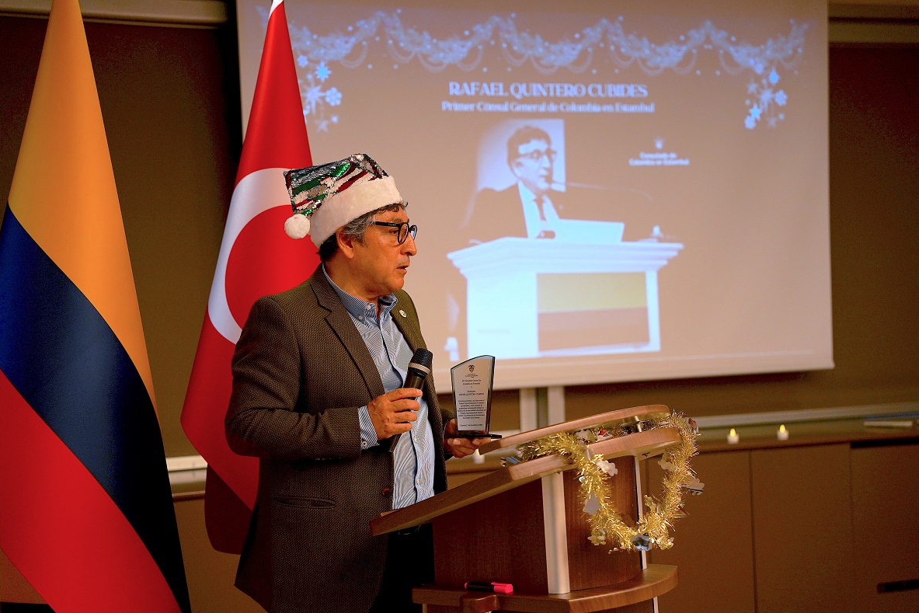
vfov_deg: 19.2
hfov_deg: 28.5
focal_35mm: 71
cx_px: 458
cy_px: 304
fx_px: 1813
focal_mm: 70
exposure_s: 1/500
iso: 640
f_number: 2.8
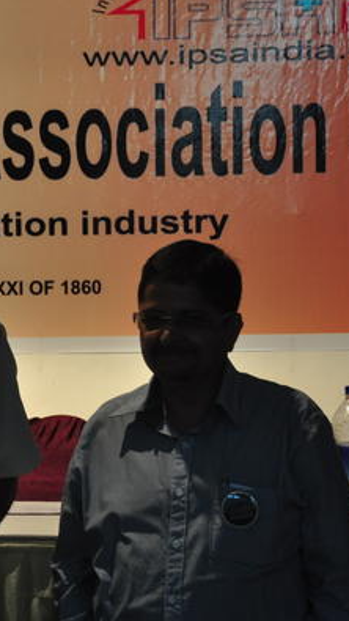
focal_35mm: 124
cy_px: 309
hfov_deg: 9.7
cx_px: -11
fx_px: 2041
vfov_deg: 17.3
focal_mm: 52
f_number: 5
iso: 800
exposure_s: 1/125
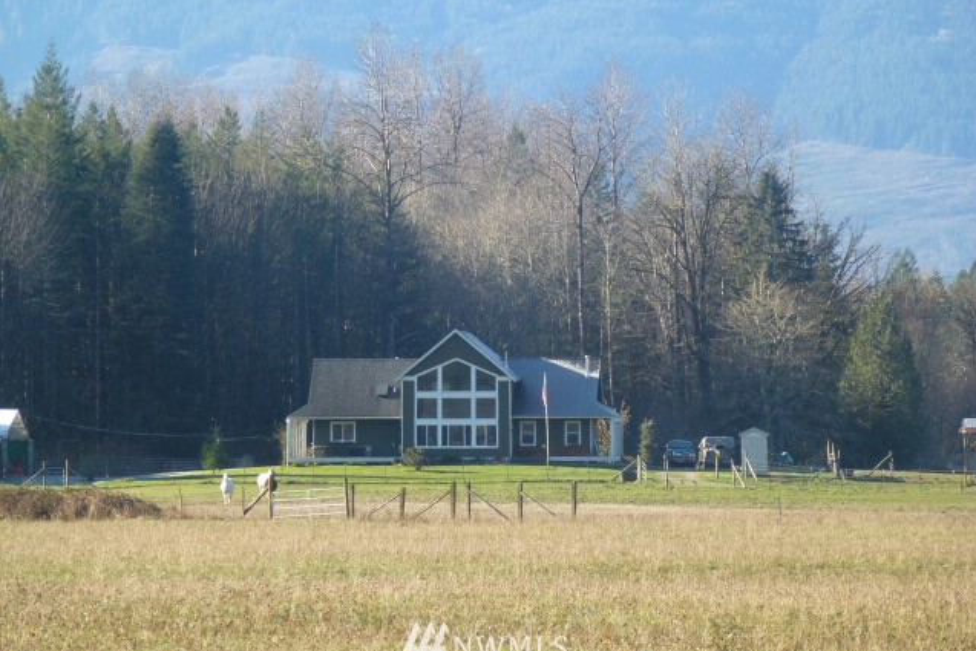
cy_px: 331
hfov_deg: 7.4
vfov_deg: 4.9
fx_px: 7538
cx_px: 489
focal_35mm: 278
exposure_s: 1/125
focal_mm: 47.7
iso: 100
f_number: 5.6
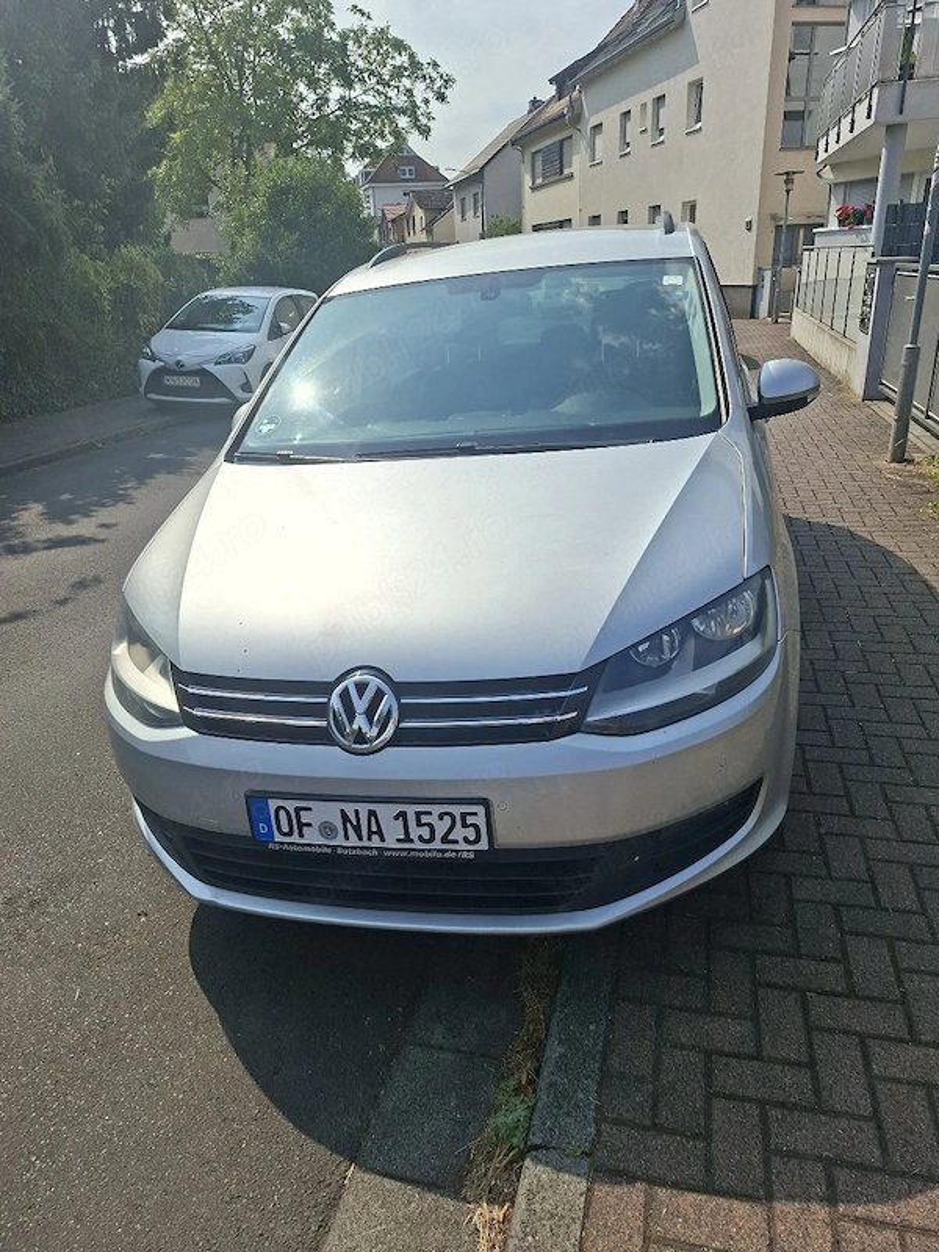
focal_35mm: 23
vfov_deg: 73.9
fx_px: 832
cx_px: 470
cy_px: 626
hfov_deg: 58.9
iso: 50
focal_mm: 5.54
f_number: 1.8
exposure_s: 1/5000
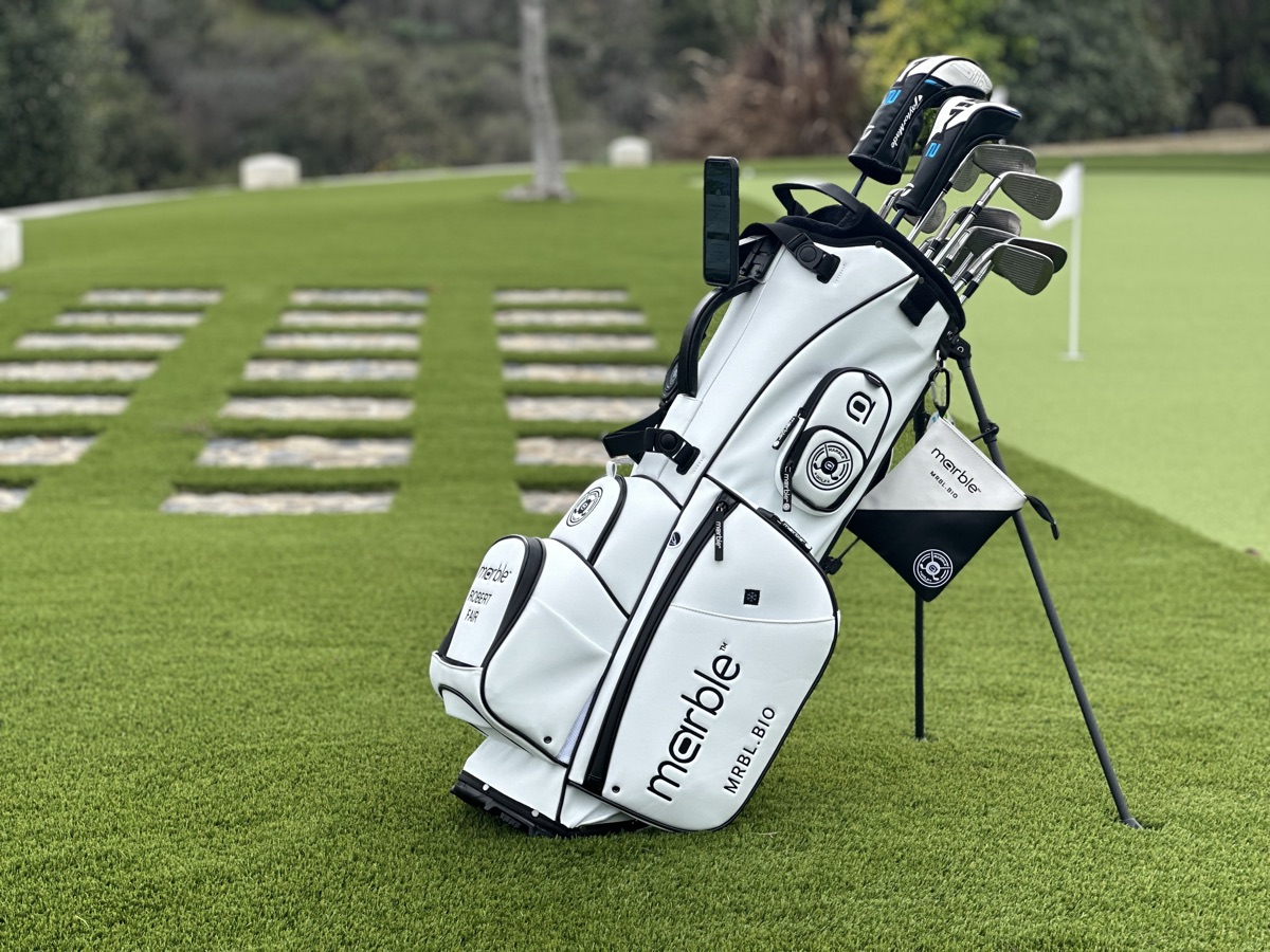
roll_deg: +1.7
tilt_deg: -7.2
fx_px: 2825
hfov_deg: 25.3
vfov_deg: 19.1
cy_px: 476
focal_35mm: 77
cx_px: 635
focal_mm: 9
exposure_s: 1/190
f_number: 2.8
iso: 25
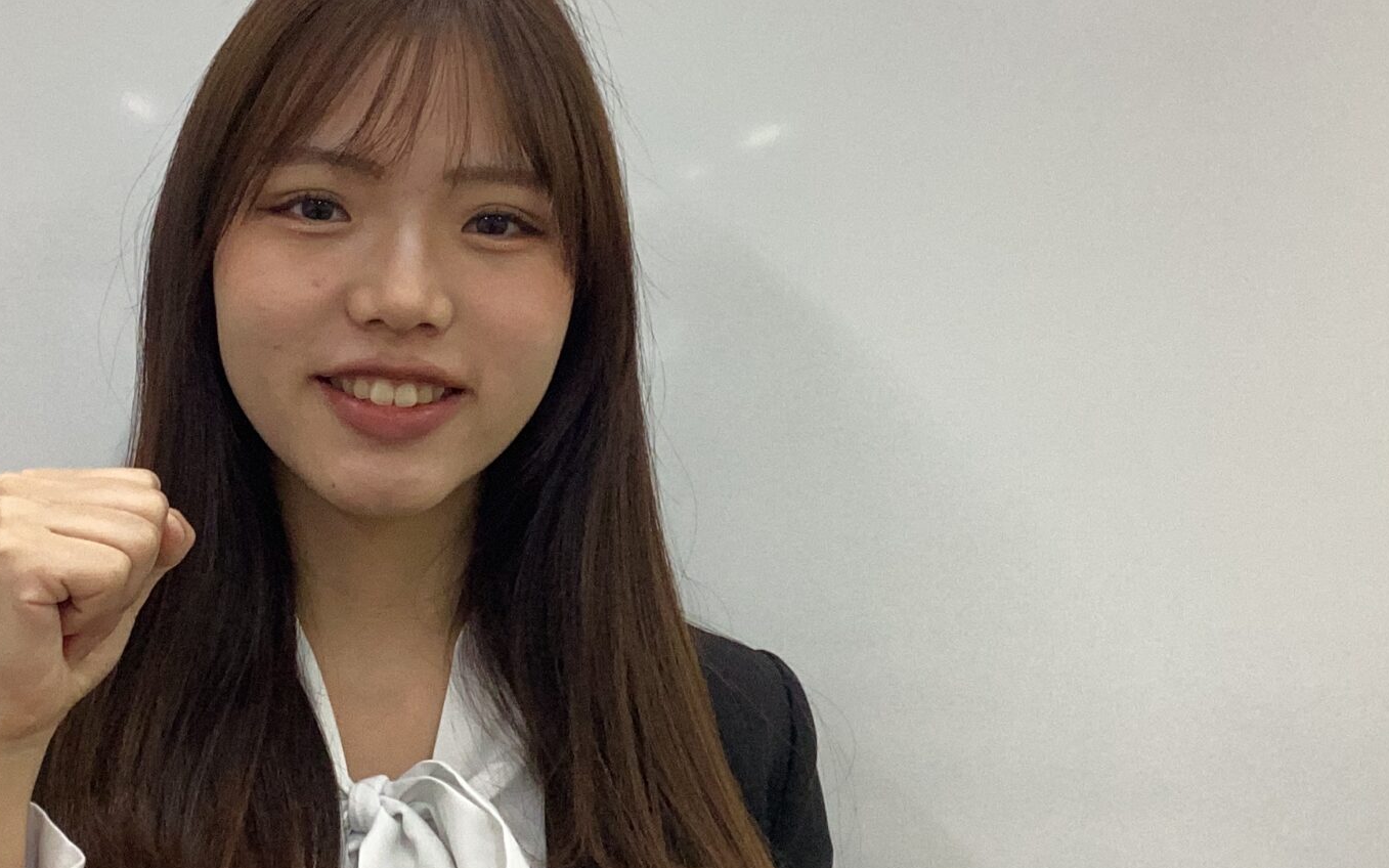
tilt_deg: -5.1
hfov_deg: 32.6
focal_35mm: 62
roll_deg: -0.7
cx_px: 444
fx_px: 2347
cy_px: 507
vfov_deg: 20.9
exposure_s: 1/120
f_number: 2.4
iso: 80
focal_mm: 3.3
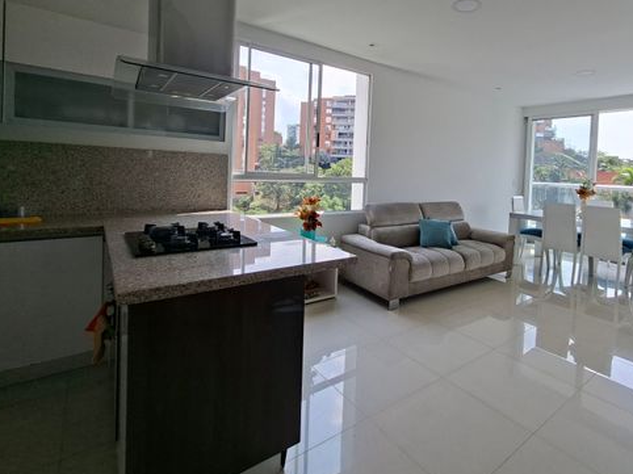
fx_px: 329
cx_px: 384
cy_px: 181
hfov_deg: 86.5
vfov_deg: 70.5
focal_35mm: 18
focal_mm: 1.74
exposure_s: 1/507
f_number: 2.2
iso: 40
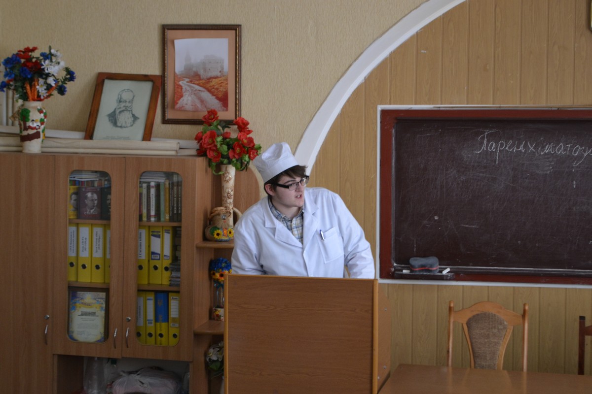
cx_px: 296
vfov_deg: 18.2
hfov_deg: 27.0
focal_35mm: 75
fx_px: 1233
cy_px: 197
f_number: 5.6
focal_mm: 50
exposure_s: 1/15
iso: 640
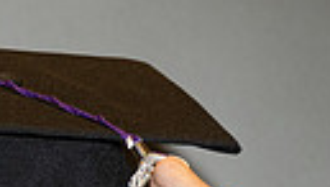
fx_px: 6230
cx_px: -537
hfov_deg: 3.0
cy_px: 362
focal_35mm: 711
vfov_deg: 1.7
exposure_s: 1/125
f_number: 5
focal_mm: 120
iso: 1000
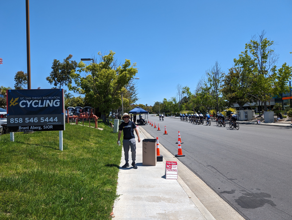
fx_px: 203
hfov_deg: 71.5
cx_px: 146
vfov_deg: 56.9
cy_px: 110
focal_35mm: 24
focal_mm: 6.9
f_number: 1.68
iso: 21
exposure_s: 1/1167
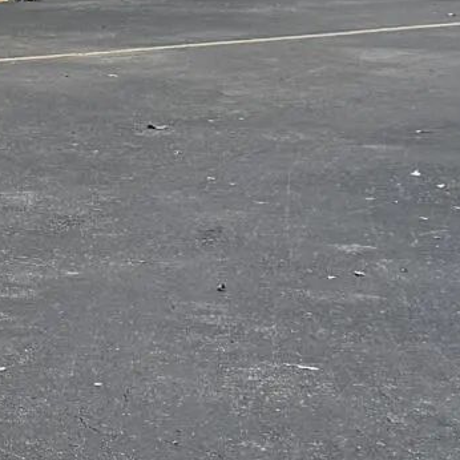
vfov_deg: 9.1
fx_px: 2766
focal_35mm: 184
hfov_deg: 9.1
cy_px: -320
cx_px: -363
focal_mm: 6.76
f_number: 1.78
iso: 80
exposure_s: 1/3247
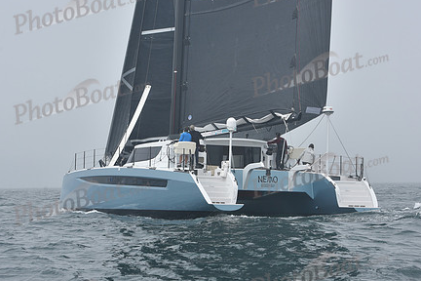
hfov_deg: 21.7
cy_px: 136
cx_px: 202
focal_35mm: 94
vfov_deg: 14.6
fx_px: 1099
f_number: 10
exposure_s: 1/800
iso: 250
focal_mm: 70
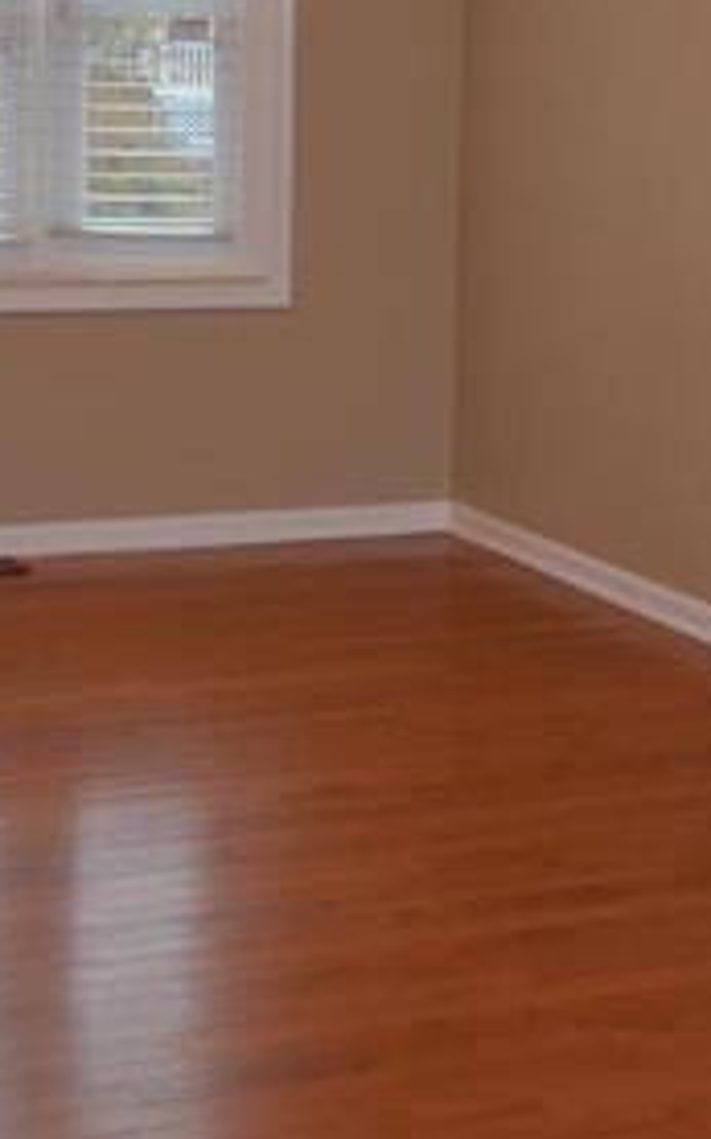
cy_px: 300
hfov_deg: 13.6
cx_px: 707
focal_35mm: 95
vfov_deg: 21.7
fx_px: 2947
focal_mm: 24
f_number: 4
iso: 400
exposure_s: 1/100
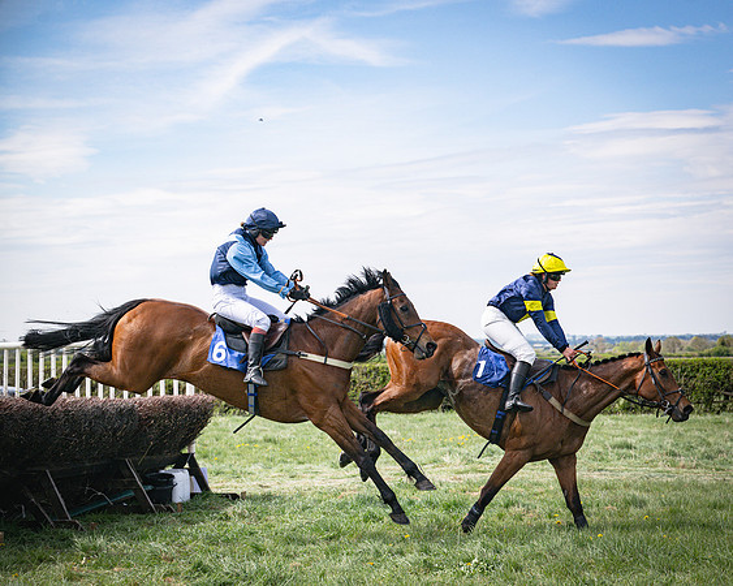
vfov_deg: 19.3
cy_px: 292
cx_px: 441
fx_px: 1718
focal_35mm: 79
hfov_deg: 24.0
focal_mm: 70
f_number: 5
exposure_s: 1/4000
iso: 400
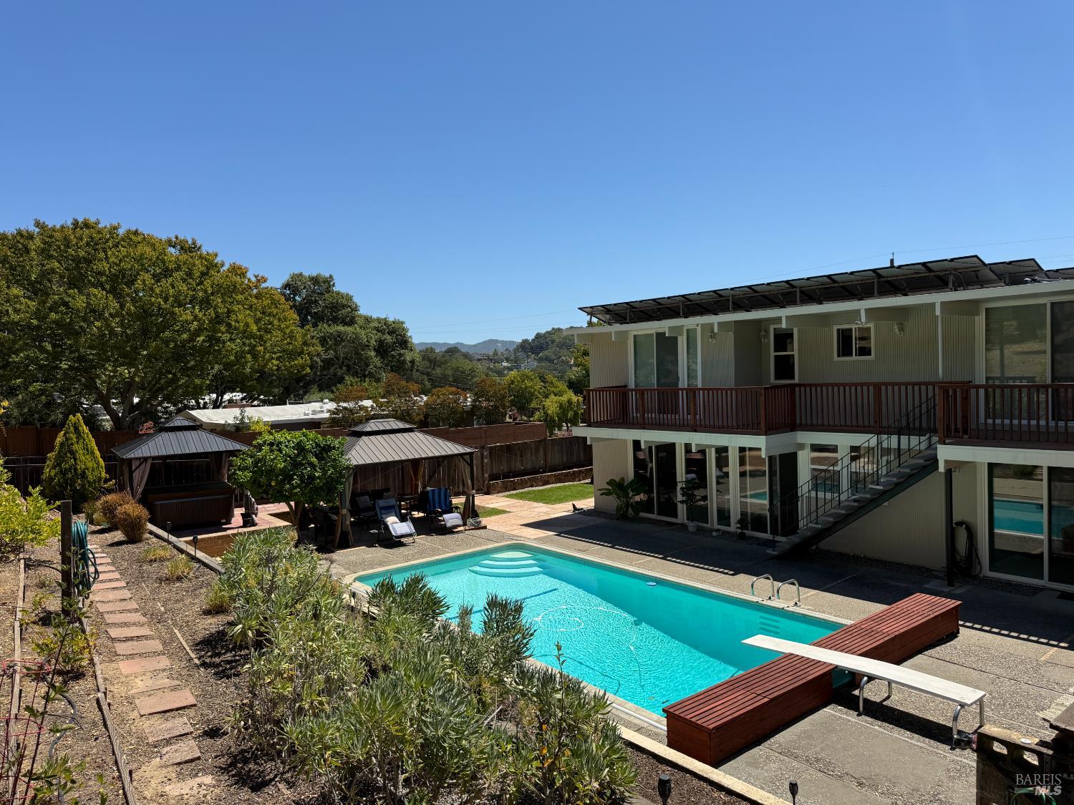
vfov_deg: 56.8
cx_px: 537
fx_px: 745
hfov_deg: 71.6
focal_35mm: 24
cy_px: 402
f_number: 1.78
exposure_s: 1/4975
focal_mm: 6.76
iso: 80
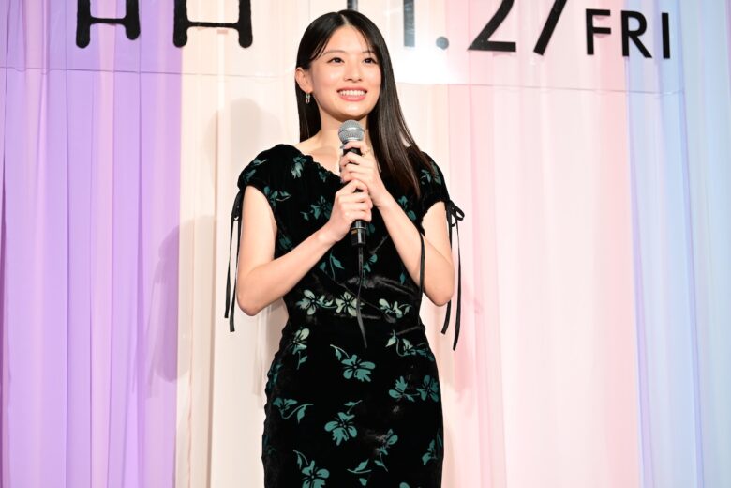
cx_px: 366
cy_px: 244
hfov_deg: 17.8
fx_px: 2335
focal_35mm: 115
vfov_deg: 11.9
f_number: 2.8
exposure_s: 1/200
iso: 1000
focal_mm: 115
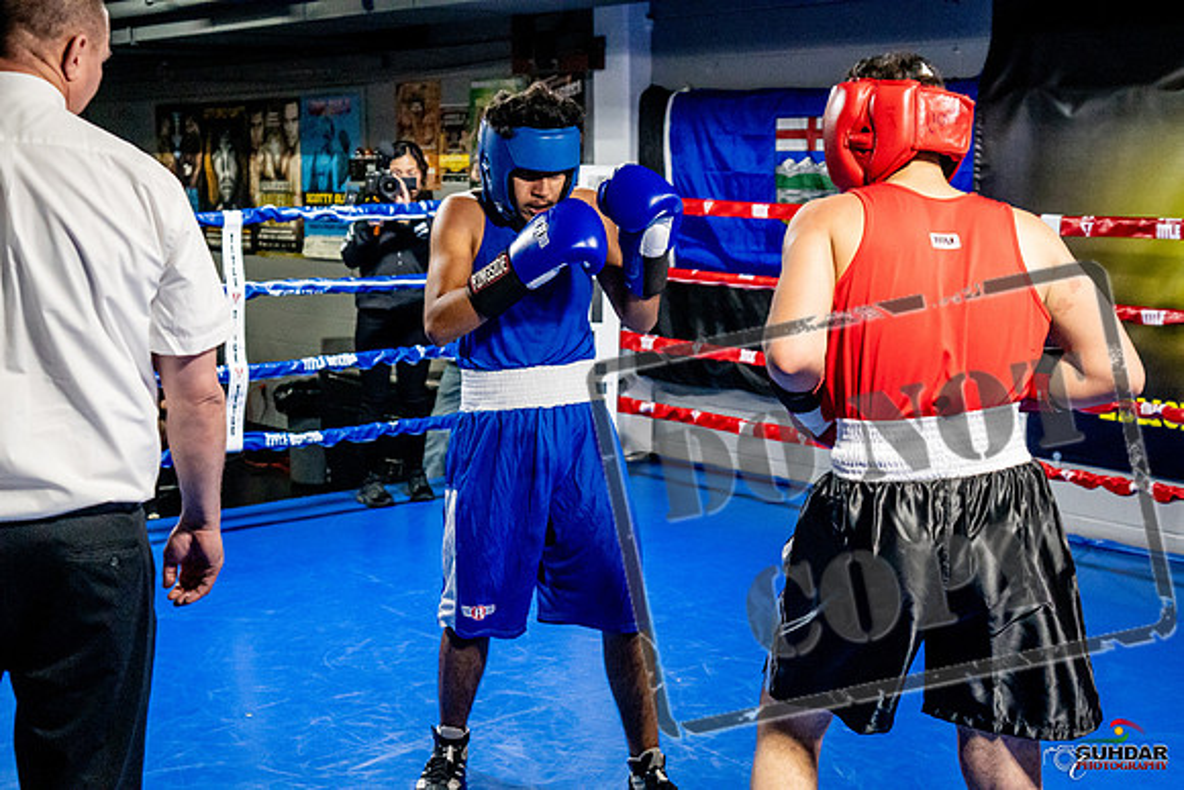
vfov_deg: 26.0
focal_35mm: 52
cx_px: 592
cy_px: 395
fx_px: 1711
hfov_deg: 38.2
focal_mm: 35
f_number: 2.8
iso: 5000
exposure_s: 1/800
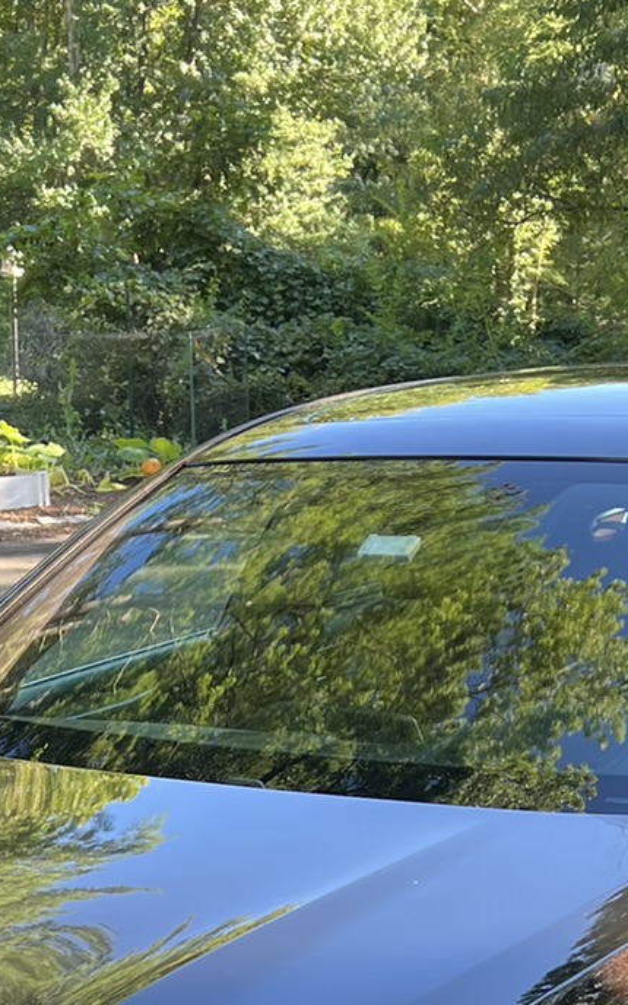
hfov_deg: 15.9
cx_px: 183
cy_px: 900
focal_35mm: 82
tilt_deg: -17.0
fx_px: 2245
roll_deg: +2.6
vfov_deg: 24.5
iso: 32
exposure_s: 1/122
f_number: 1.5
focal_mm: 5.7
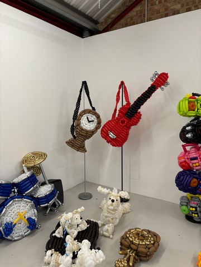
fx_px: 201
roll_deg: +0.7
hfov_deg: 53.1
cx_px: 100
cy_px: 134
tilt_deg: -8.4
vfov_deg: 67.3
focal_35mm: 26
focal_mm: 5.96
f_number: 1.6
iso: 125
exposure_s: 1/100
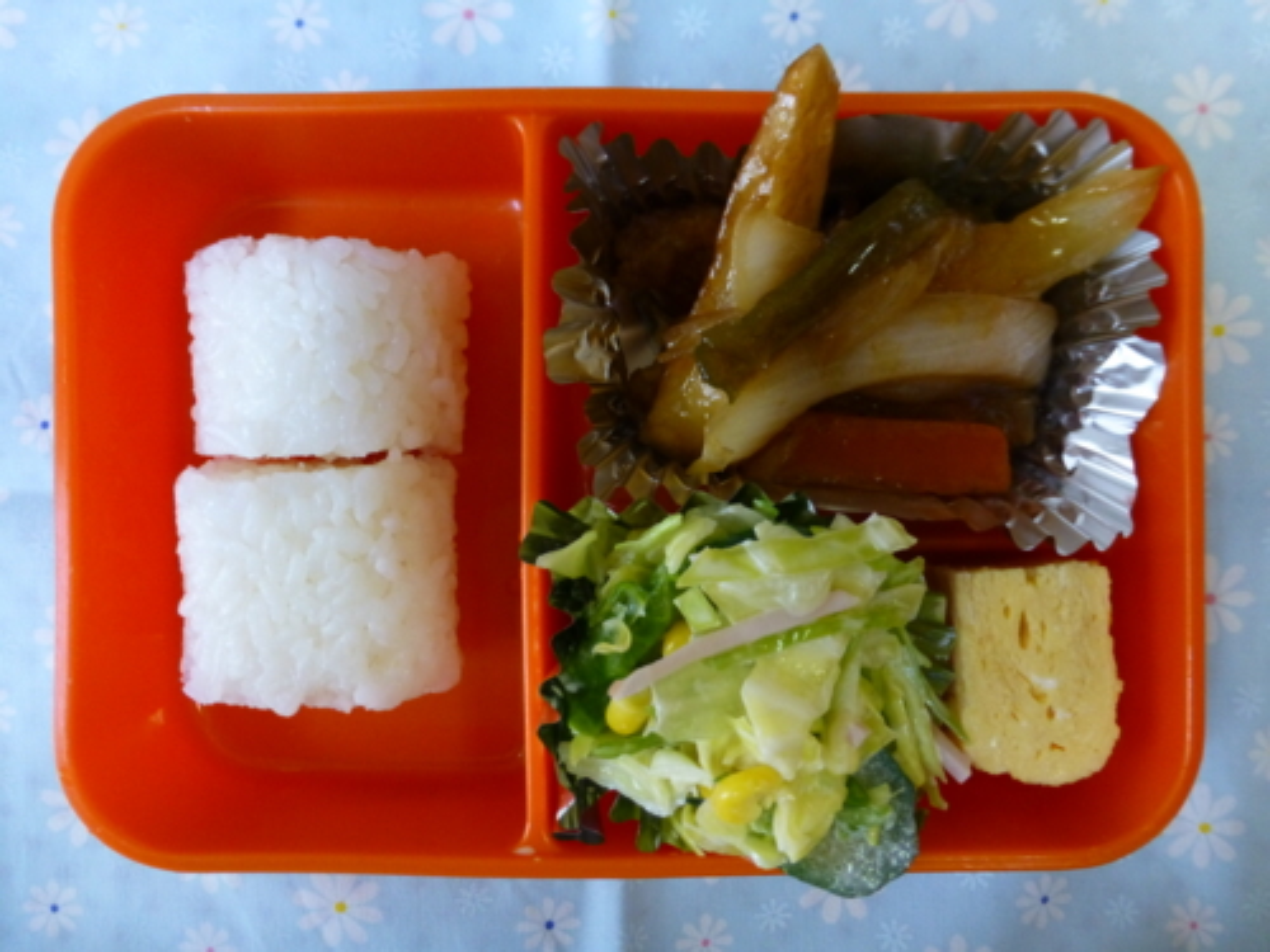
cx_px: 635
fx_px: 881
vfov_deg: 56.8
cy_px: 476
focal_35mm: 24
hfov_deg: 71.6
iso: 400
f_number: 3.3
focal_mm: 4.3
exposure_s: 1/40
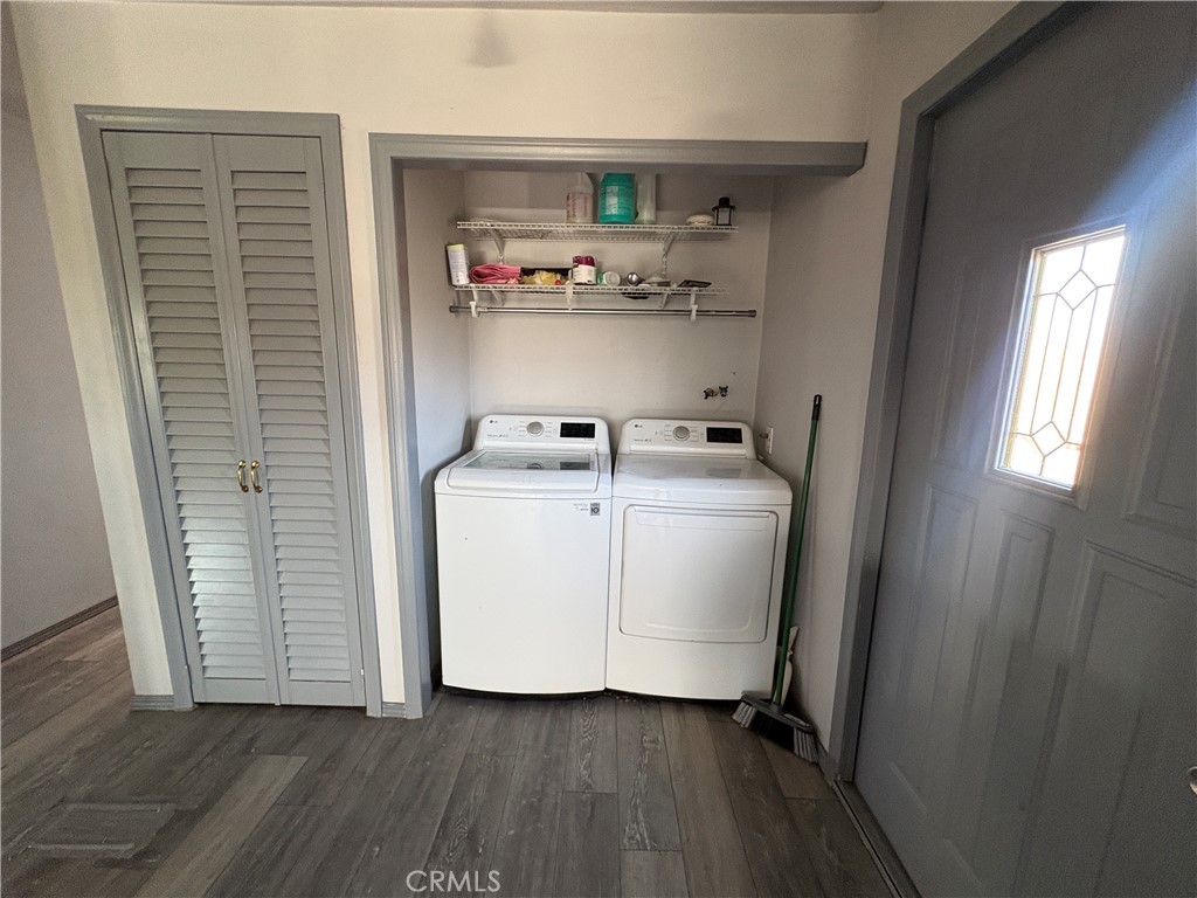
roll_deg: -1.4
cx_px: 598
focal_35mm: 14
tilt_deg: -9.4
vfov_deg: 85.7
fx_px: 484
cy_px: 449
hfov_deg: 102.1
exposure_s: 1/60
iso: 320
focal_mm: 2.22
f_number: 2.2
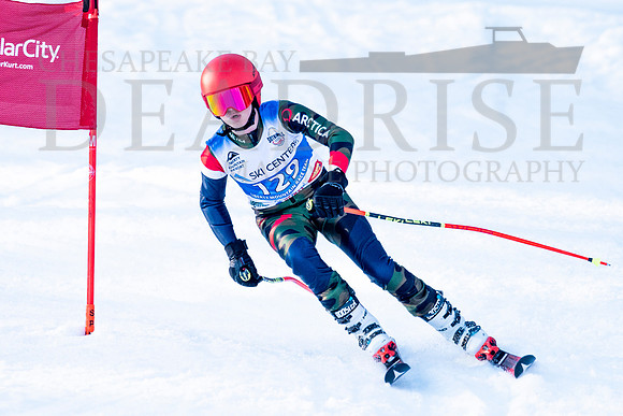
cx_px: 269
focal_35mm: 640
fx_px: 11084
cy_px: 204
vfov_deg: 2.1
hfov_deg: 3.2
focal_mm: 560
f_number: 8
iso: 2000
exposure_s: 1/2000
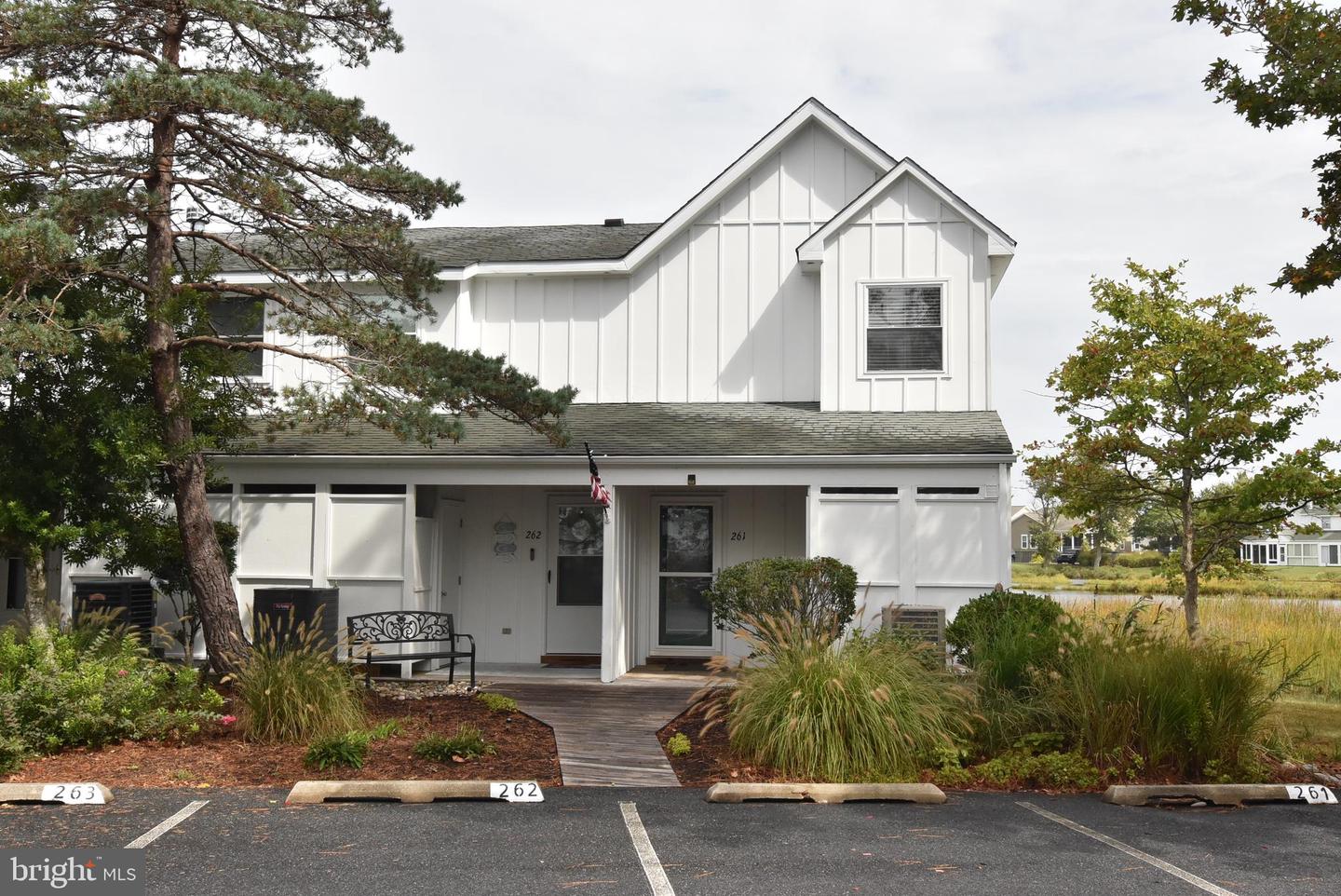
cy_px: 448
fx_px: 1342
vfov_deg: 36.9
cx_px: 670
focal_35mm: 36
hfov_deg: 53.1
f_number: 14
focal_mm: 24
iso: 800
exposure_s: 1/800
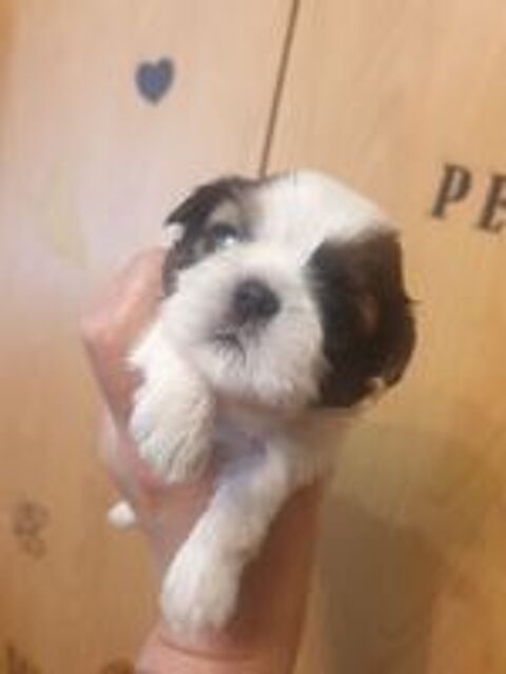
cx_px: 253
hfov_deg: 53.1
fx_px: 507
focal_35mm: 26
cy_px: 337
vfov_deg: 67.3
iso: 400
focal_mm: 4.3
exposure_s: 1/50
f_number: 1.5
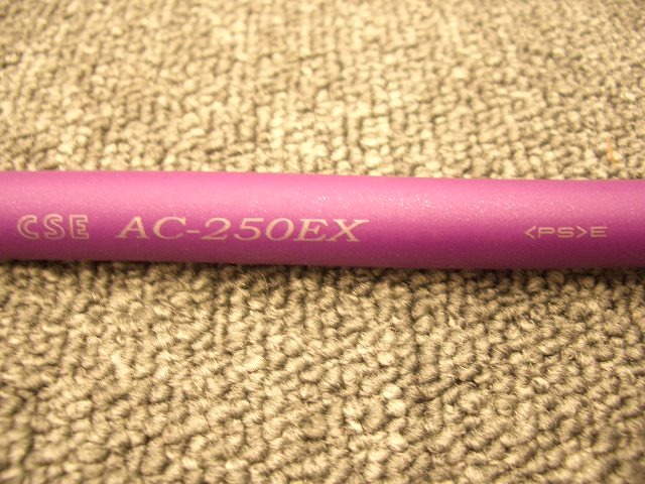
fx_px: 652
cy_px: 242
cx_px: 322
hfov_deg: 52.6
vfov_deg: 40.7
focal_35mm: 35
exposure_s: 1/8
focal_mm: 5.8
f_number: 2.6
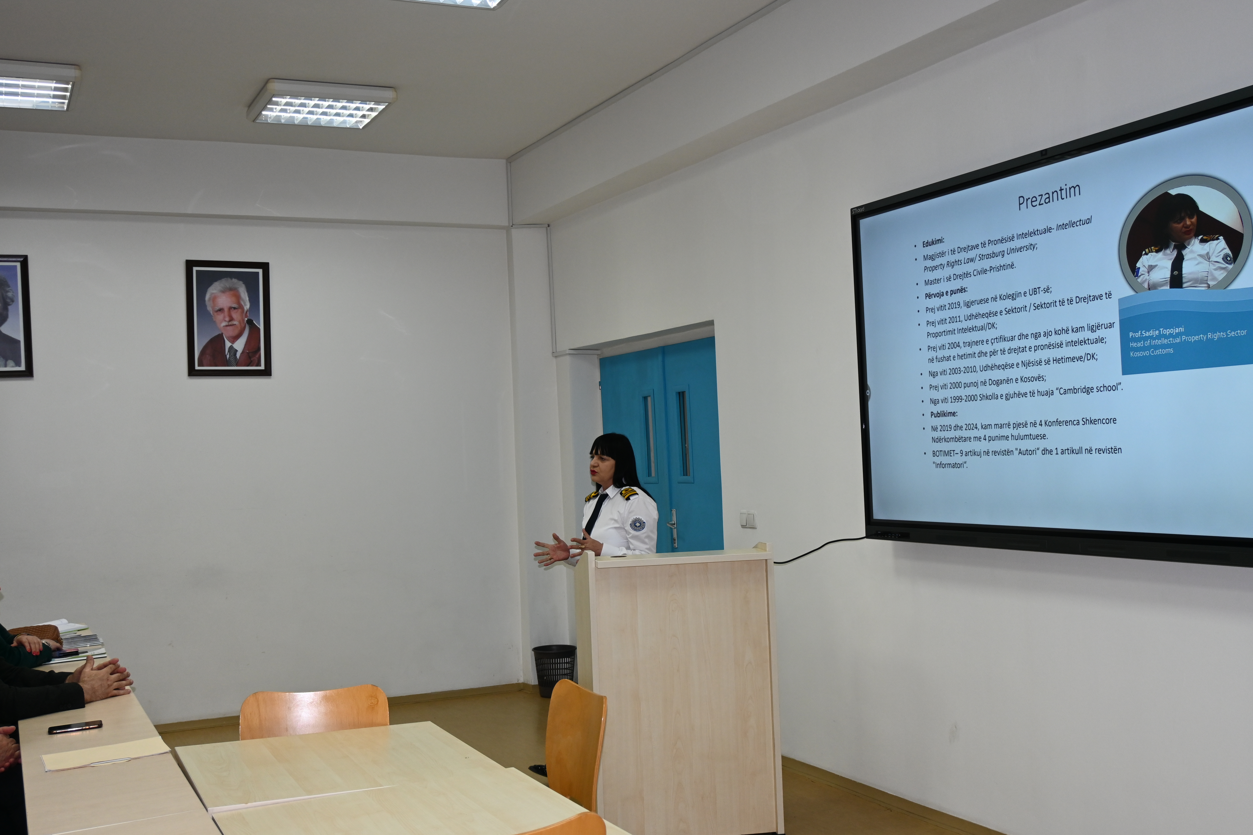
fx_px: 1305
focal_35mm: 38
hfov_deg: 51.3
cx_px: 626
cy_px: 418
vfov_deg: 35.5
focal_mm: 25
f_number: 4.2
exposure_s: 1/100
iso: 400
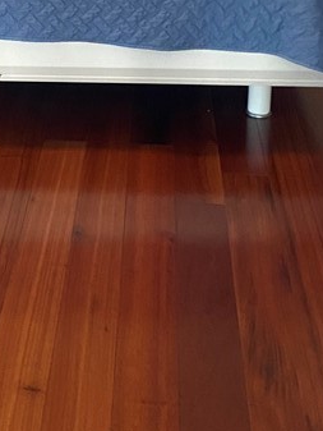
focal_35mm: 79
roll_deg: +0.8
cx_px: 52
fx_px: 982
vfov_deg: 23.2
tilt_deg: -16.0
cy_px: -45
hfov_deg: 18.5
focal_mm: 4.25
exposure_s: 1/60
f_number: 1.8
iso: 400
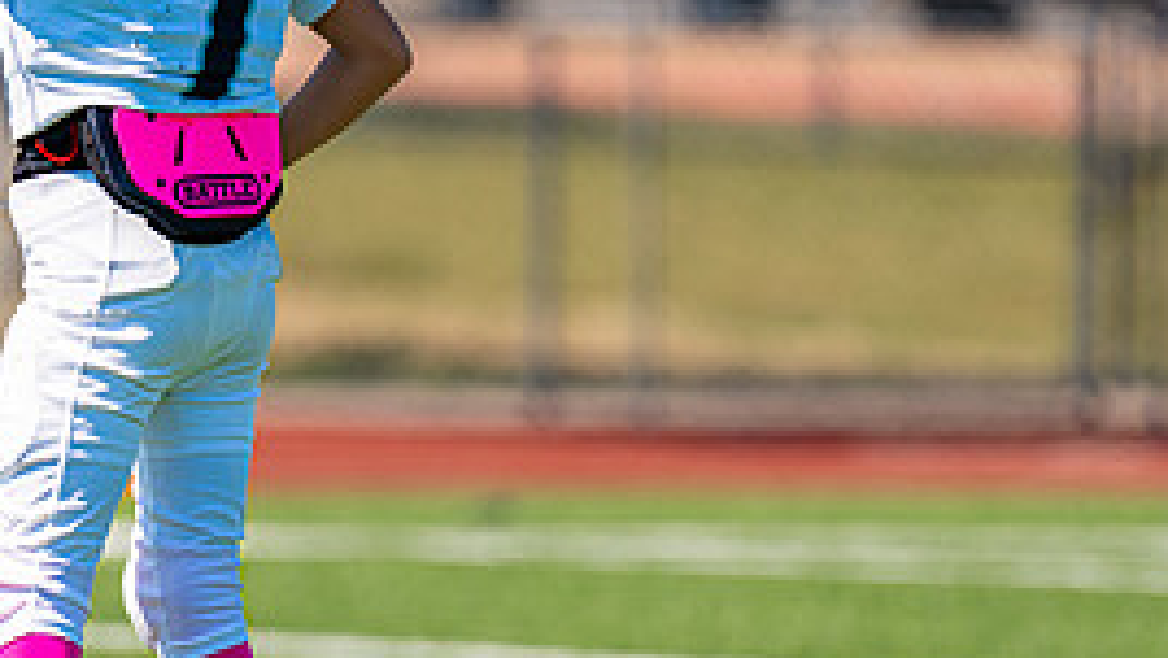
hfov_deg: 3.7
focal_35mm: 581
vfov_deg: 2.1
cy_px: 197
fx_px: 18001
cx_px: 164
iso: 100
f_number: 2.8
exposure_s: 1/2000
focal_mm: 200
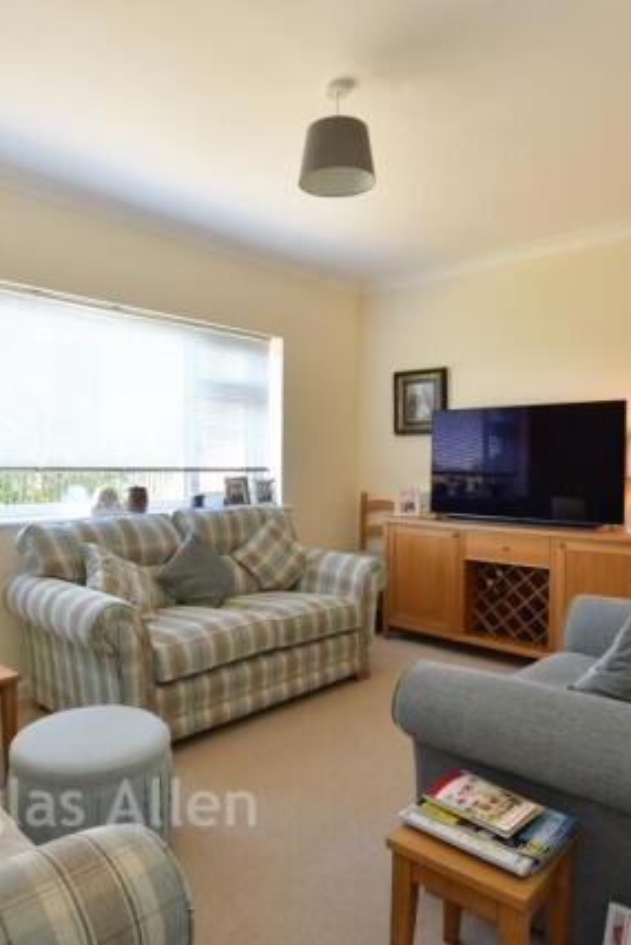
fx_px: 604
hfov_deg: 54.9
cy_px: 472
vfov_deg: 76.1
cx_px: 265
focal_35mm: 23
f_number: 8
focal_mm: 10
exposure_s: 1/6
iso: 125
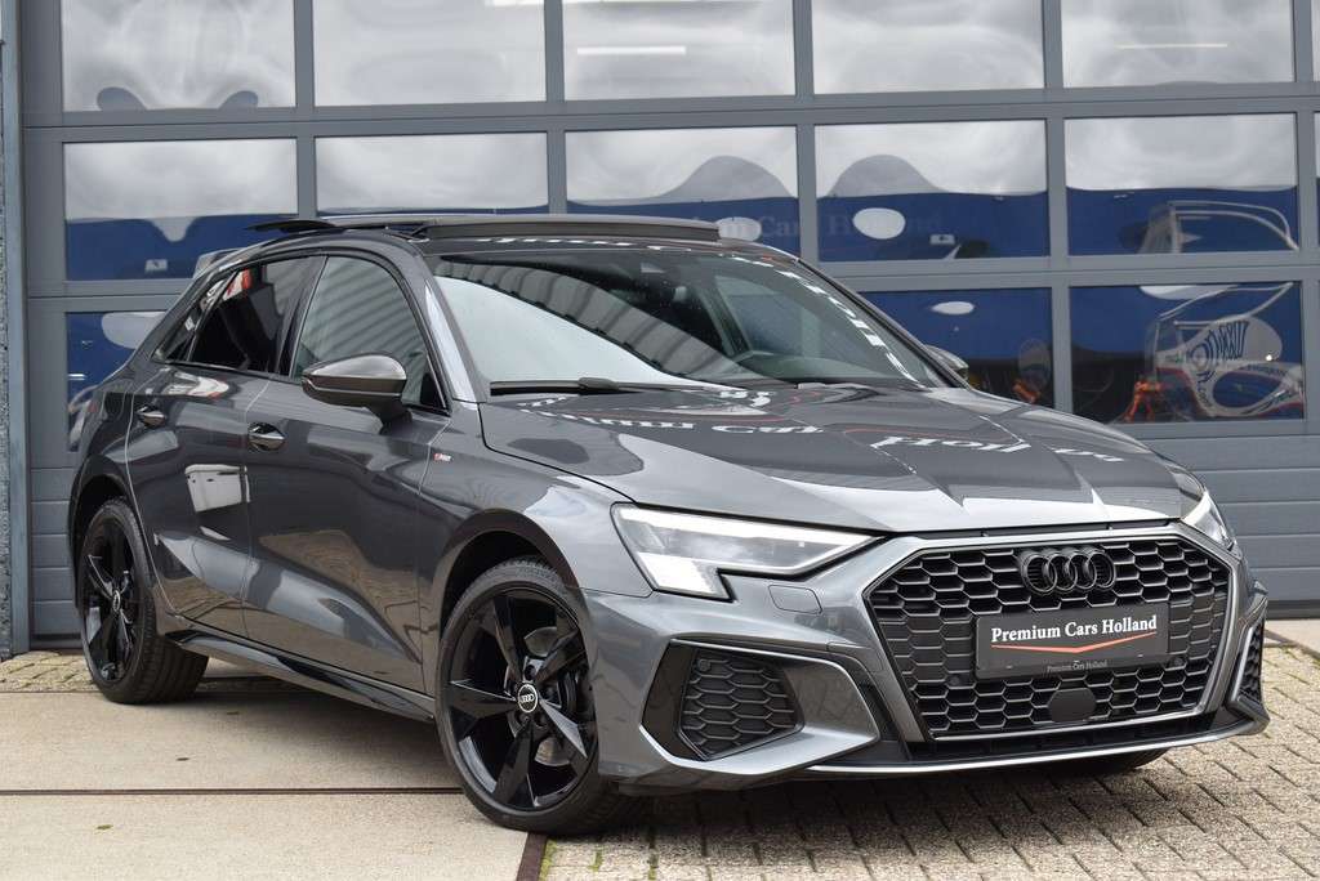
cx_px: 660
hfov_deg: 27.0
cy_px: 440
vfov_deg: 18.2
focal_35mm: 75
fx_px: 2751
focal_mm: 50
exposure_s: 1/200
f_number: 7.1
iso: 400
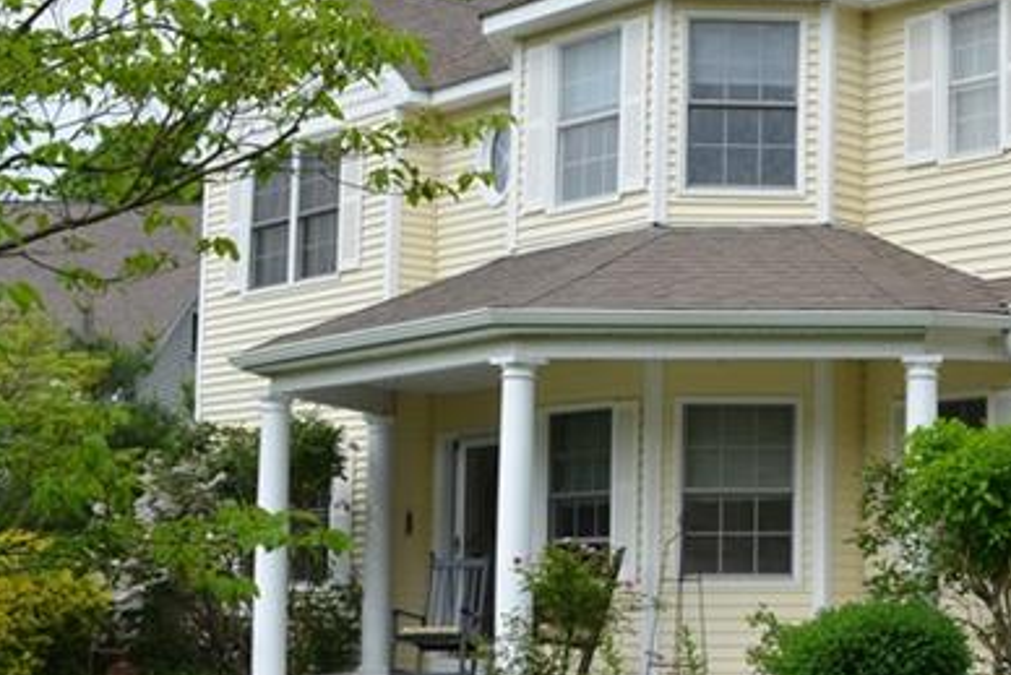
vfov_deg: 19.2
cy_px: 390
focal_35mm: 71
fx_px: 1995
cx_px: 1238
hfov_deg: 25.3
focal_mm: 18
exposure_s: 1/250
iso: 125
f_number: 8
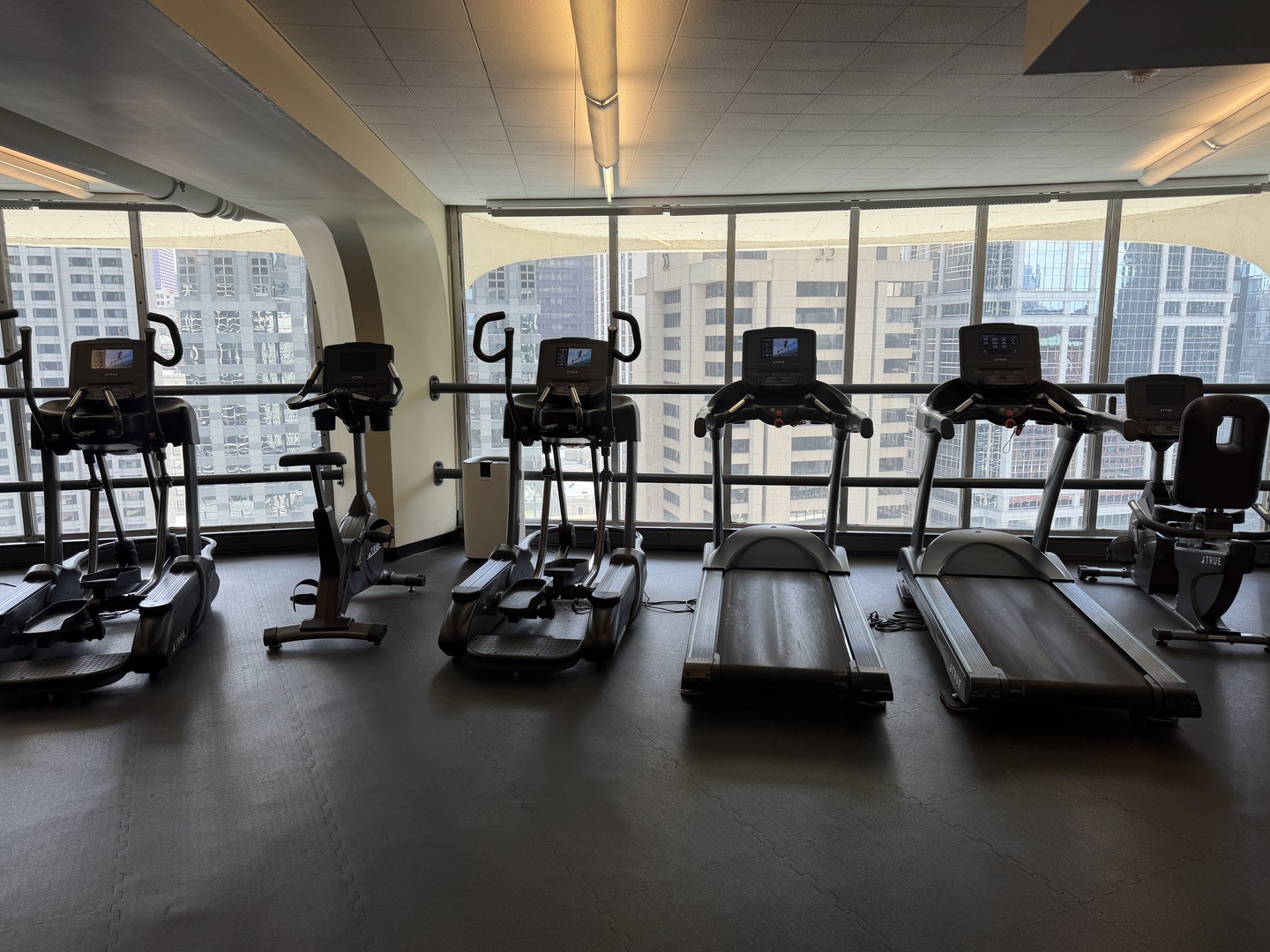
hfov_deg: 71.6
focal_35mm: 24
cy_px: 476
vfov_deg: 56.8
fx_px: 881
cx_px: 635
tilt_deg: -8.8
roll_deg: +1.4
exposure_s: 1/236
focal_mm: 6.76
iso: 64
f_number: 1.78
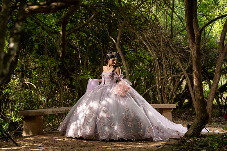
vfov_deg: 19.2
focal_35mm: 71
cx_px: 114
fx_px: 448
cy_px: 76
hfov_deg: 28.4
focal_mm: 71
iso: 250
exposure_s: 1/800
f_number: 2.5
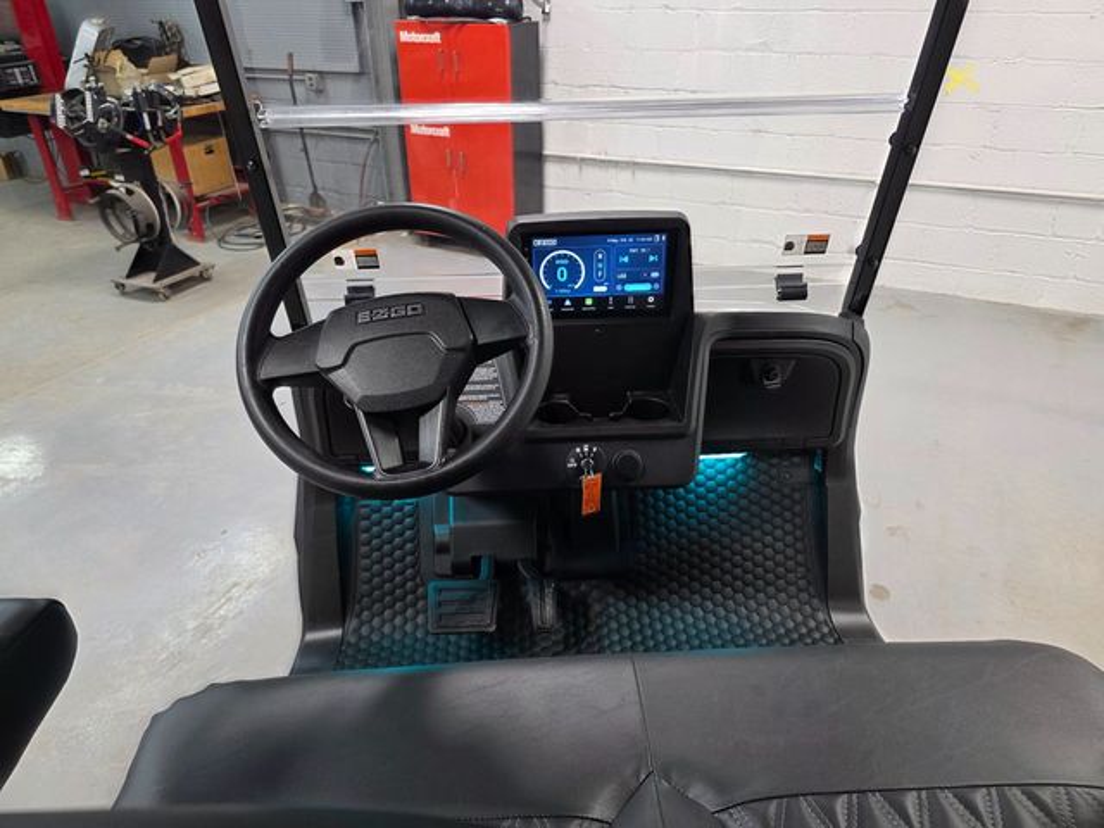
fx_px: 734
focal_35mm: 23
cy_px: 414
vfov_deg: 58.9
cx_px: 552
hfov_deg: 73.9
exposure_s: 1/120
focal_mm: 6.3
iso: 160
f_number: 1.7
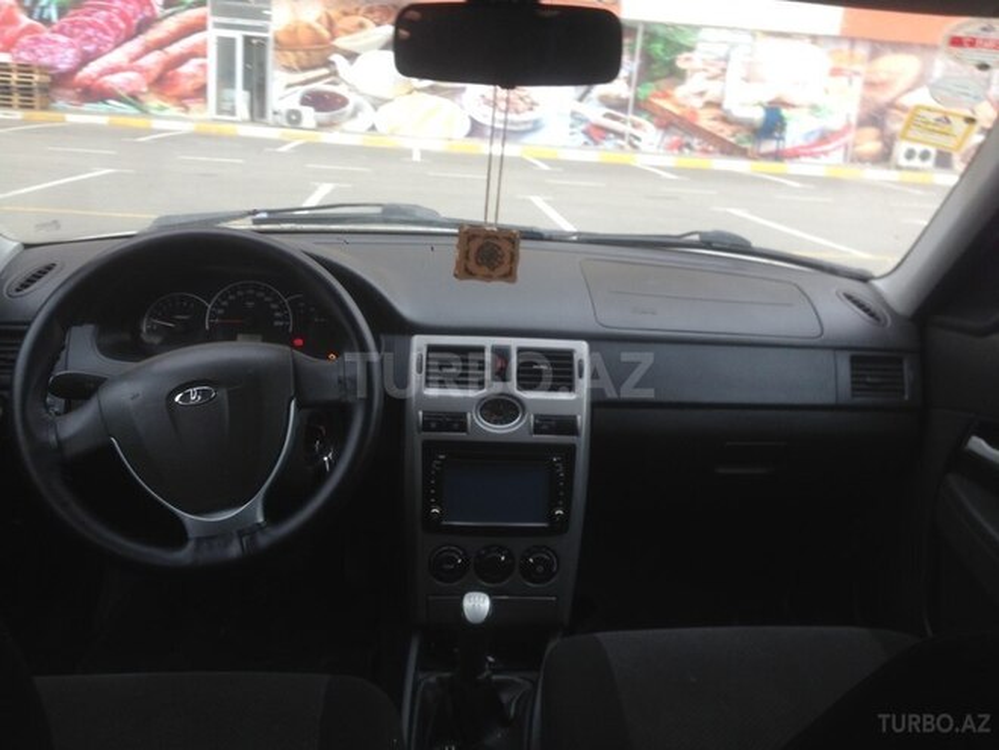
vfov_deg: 42.9
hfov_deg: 55.4
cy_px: 375
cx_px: 500
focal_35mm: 33
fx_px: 952
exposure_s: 1/60
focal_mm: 4.12
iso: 50
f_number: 2.4
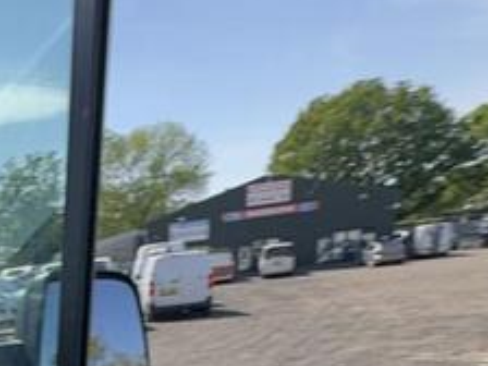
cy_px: 540
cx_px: -52
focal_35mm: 56
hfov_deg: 30.6
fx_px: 789
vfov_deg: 21.9
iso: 64
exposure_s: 1/1078
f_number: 2.2
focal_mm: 2.22
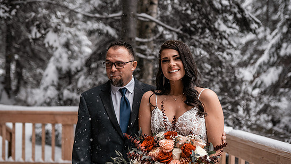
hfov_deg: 50.5
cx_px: 140
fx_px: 309
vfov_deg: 29.7
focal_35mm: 40
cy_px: 82
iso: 200
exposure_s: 1/400
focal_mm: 35
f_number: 2
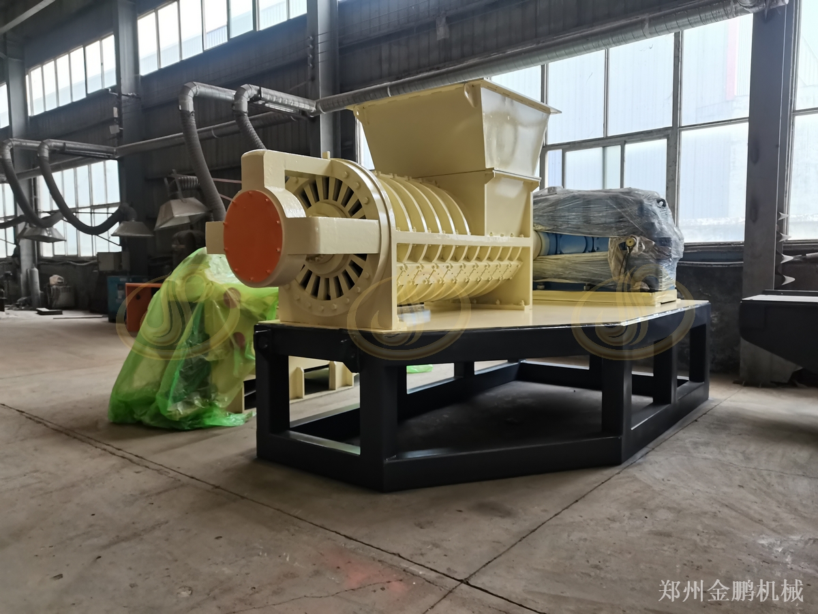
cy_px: 307
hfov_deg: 67.3
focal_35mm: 26
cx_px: 409
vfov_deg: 53.1
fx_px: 614
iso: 200
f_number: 1.8
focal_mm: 5.58
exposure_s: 1/50
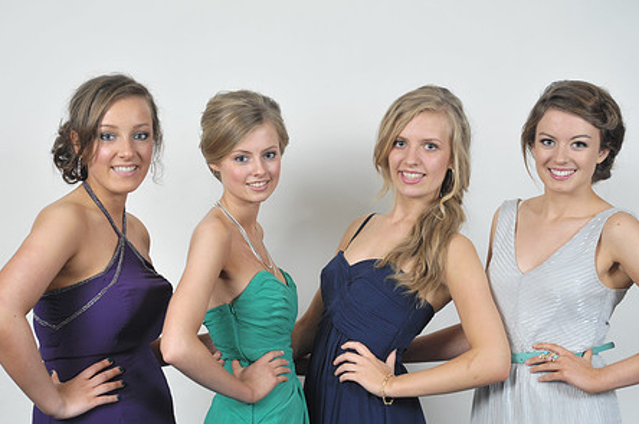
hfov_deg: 25.1
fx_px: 1436
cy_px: 266
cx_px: 325
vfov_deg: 16.8
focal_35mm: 81
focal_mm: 62
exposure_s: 1/160
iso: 1000
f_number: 7.1
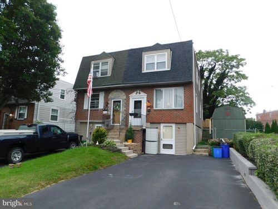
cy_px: 104
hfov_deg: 73.9
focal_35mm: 23
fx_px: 185
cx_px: 139
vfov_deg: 58.9
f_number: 3
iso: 125
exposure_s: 1/60
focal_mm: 4
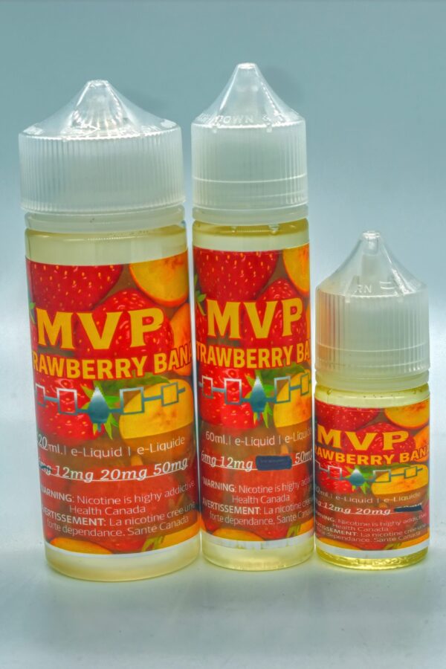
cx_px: 223
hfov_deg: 22.6
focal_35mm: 60
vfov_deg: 33.4
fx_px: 1115
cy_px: 334
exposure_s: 1/320
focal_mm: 40
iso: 200
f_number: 9
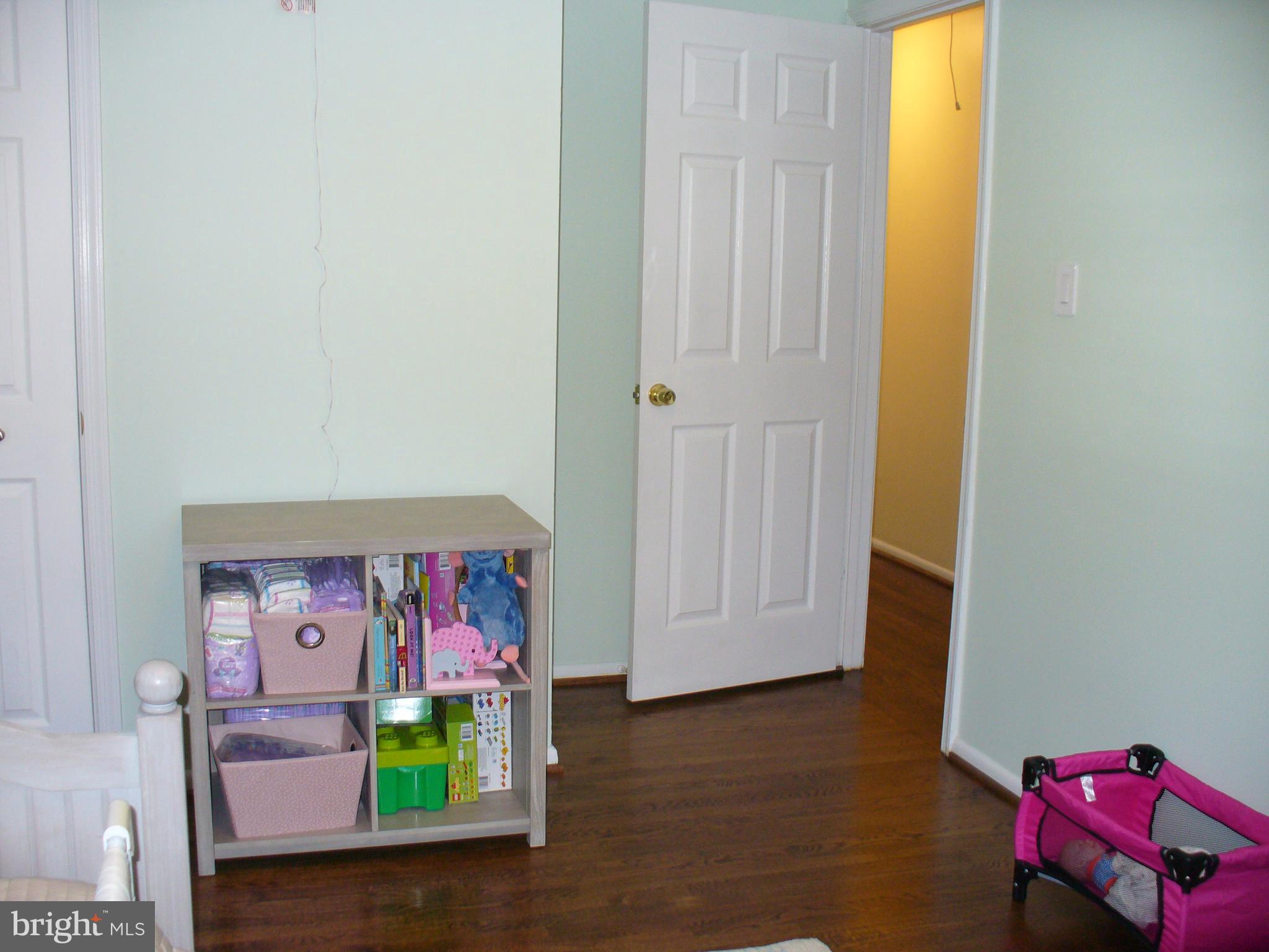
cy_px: 476
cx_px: 634
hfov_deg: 50.1
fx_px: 1356
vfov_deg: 38.7
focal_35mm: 37
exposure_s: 1/30
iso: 125
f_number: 2.8
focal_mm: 6.1
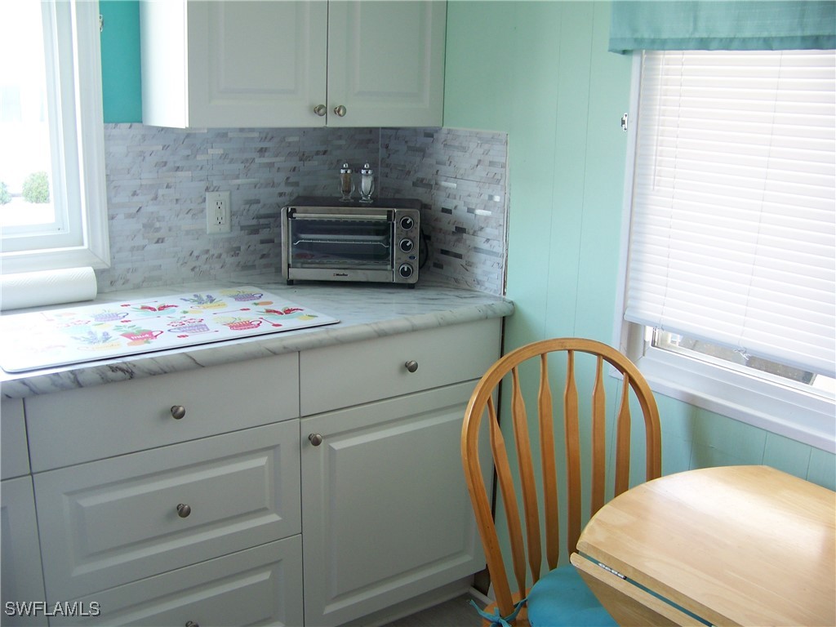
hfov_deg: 51.4
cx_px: 418
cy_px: 314
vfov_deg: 39.7
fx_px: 869
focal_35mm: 36
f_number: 2.8
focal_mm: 5.85
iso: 80
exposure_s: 1/30
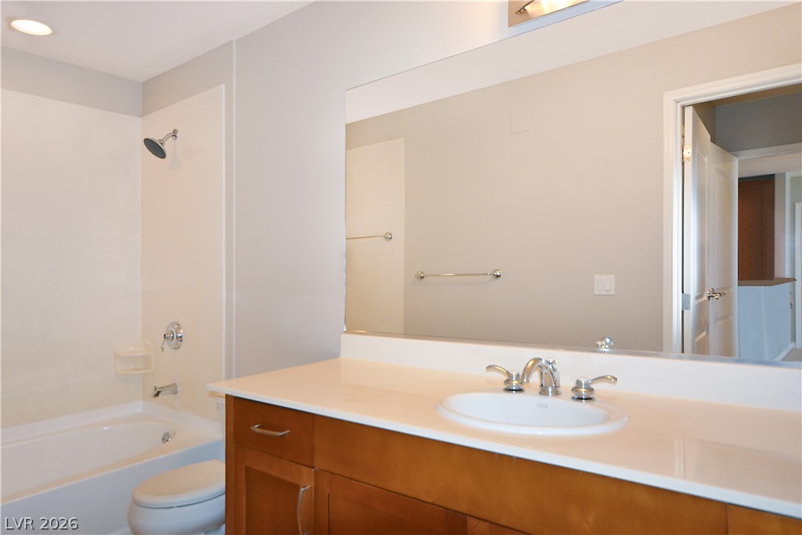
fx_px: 535
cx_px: 401
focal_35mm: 24
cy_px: 268
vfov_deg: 53.1
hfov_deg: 73.7
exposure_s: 1/60
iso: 1250
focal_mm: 16
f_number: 5
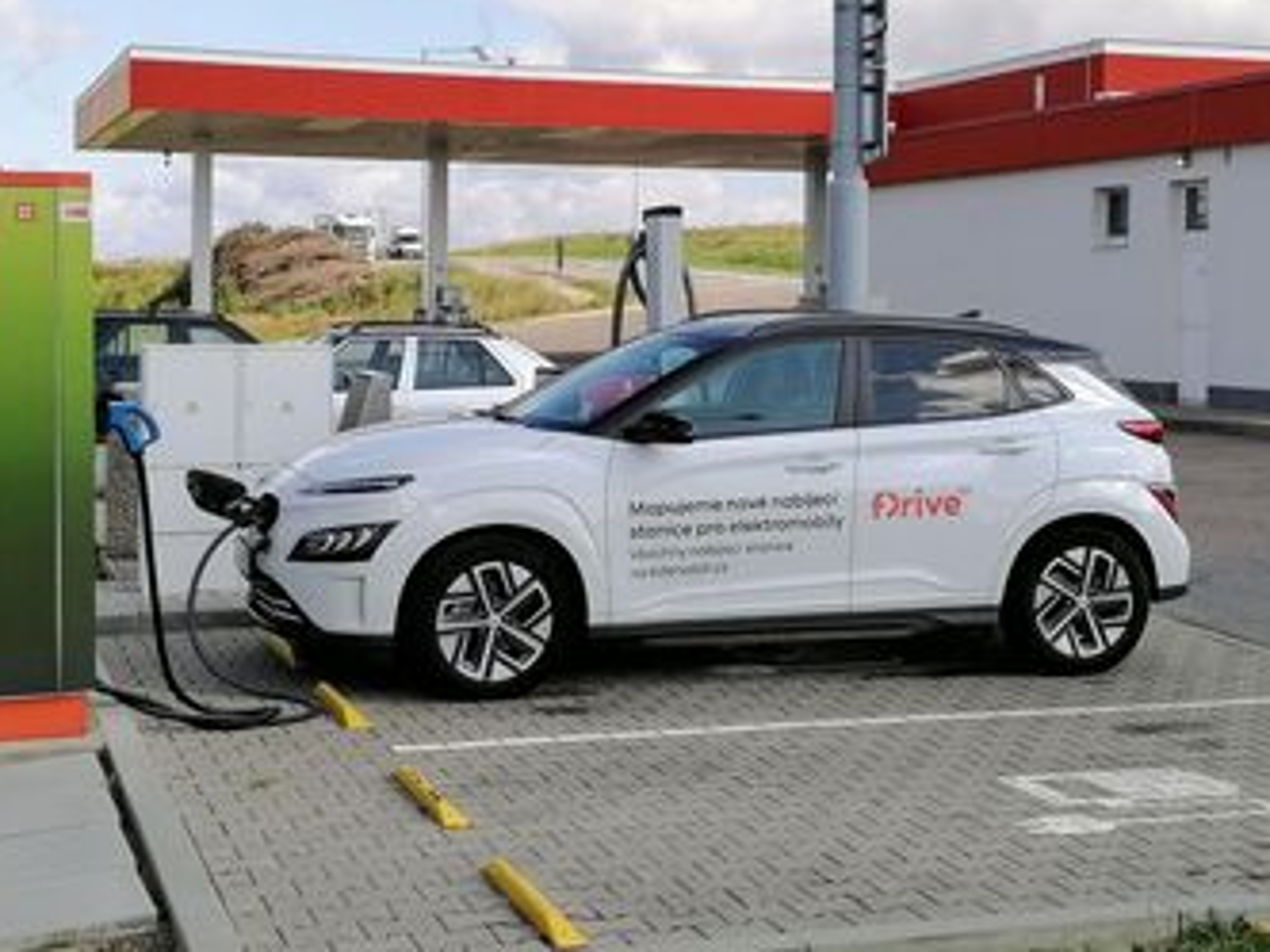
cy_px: 352
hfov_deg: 31.7
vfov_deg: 24.0
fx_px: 2238
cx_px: 708
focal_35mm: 61
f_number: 1.8
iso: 50
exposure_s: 1/1344
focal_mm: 5.3
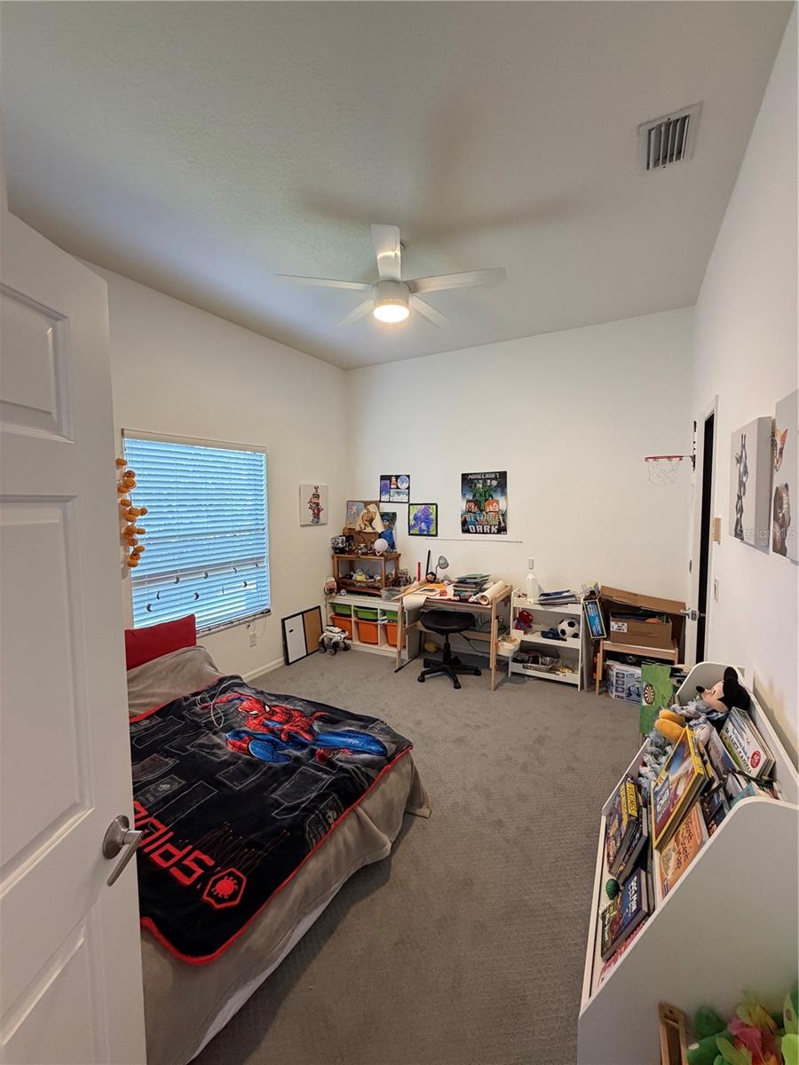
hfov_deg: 85.7
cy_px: 532
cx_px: 400
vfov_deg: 102.1
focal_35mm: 14
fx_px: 431
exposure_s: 1/60
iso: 400
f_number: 2.2
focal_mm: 2.22
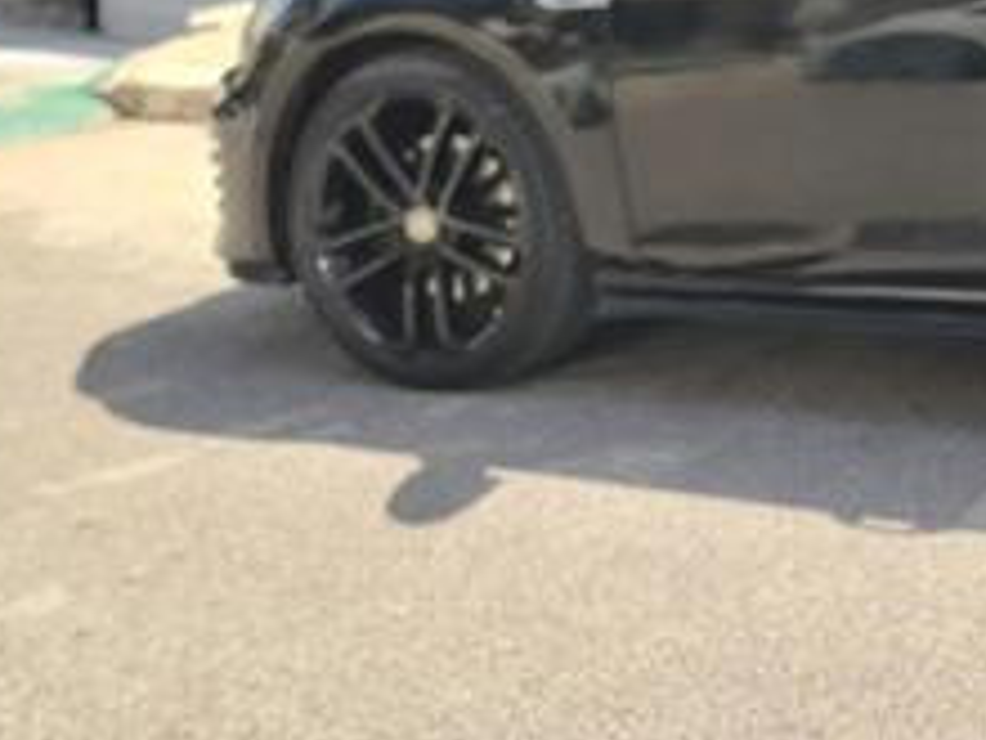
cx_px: 1250
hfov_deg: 23.5
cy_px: -168
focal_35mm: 74
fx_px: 2108
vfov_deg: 18.7
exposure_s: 1/351
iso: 50
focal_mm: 7
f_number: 1.8
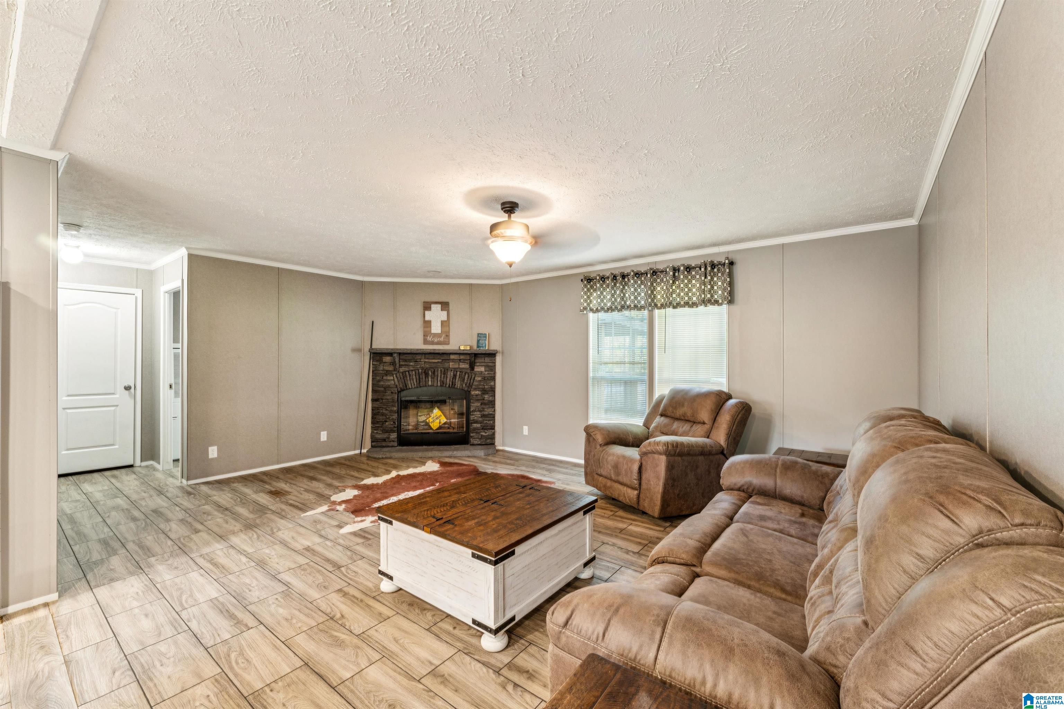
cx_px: 532
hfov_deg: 104.3
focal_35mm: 14
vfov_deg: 81.2
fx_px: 414
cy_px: 354
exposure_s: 1/1.25
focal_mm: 14
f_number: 13
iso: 400
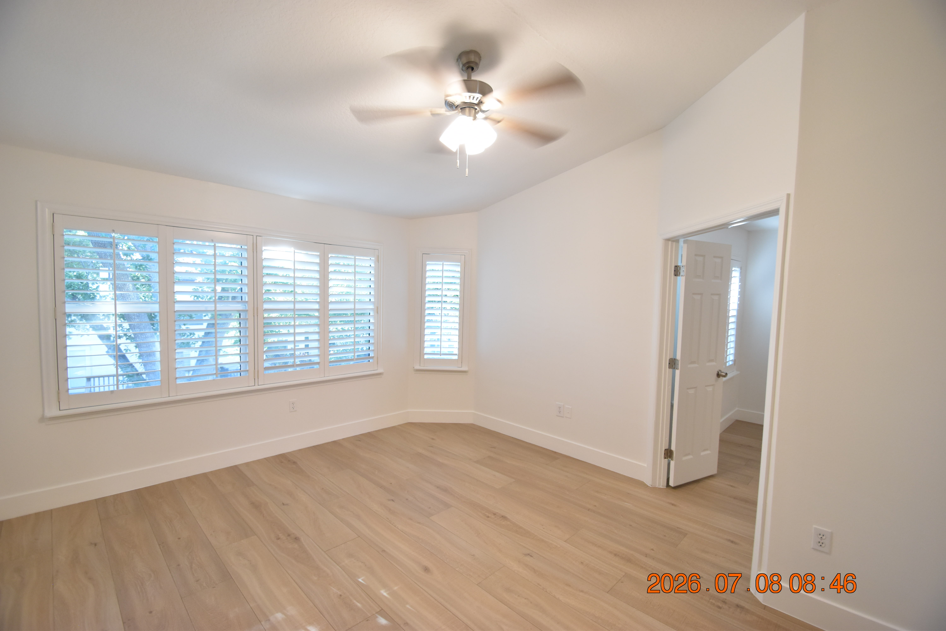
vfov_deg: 77.3
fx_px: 394
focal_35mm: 15
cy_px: 316
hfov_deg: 100.4
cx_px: 473
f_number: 3.5
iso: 800
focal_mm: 10
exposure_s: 1/45
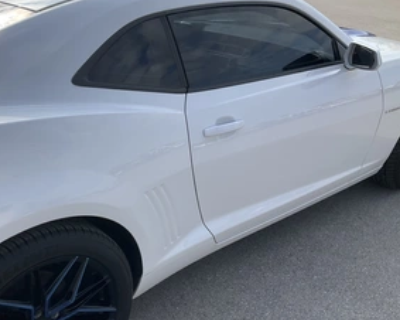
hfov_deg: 45.1
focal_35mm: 40
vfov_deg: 37.3
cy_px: 173
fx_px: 473
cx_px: 131
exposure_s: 1/1015
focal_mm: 3
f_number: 1.8
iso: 25
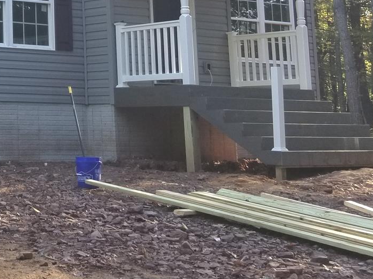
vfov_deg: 18.6
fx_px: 819
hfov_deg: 22.8
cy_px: -32
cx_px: -118
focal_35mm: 76
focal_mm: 4.25
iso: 50
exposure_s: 1/310
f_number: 1.7
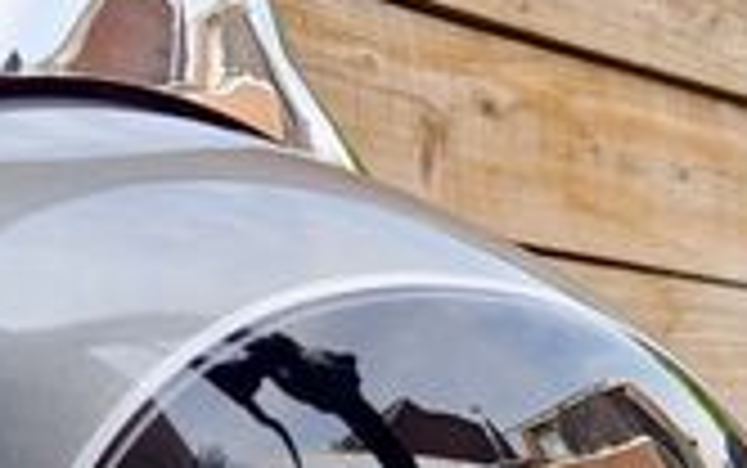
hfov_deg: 22.0
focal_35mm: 94
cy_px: 810
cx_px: 306
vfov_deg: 12.8
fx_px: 1915
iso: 50
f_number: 1.8
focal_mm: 5.4
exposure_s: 1/360
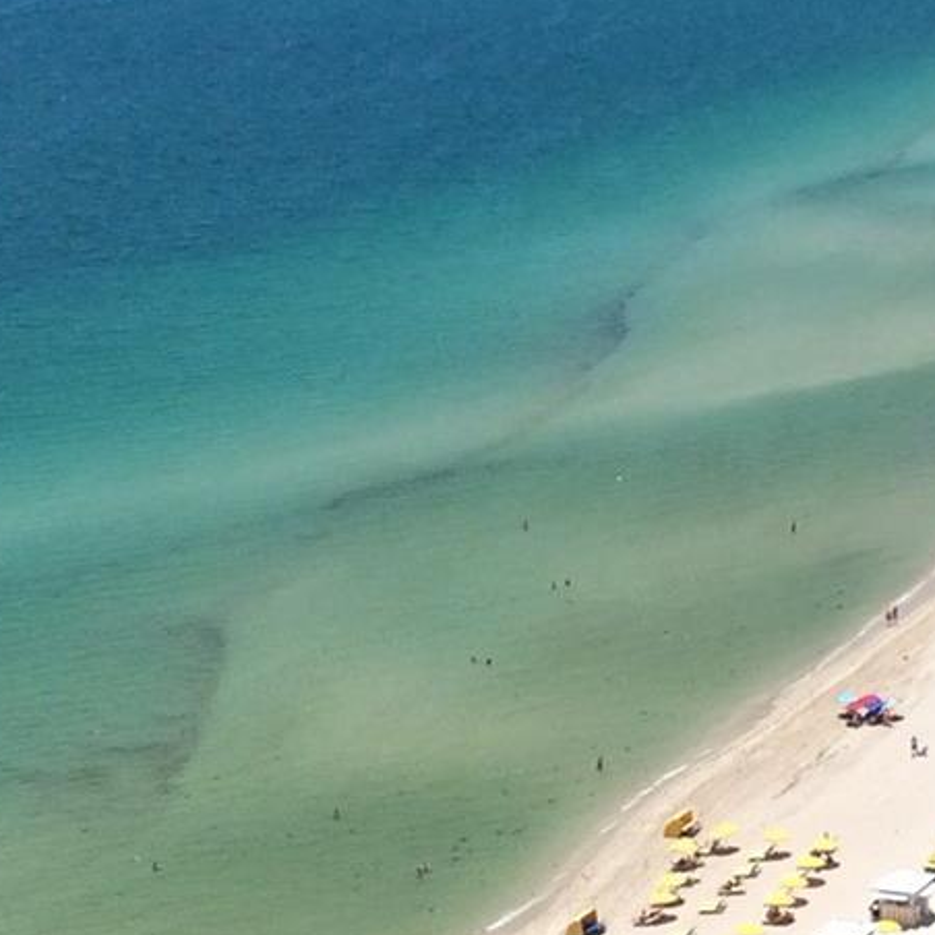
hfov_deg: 17.3
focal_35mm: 100
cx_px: 730
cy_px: 757
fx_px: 3056
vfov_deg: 17.2
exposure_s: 1/2203
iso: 32
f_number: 2.4
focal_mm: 3.3
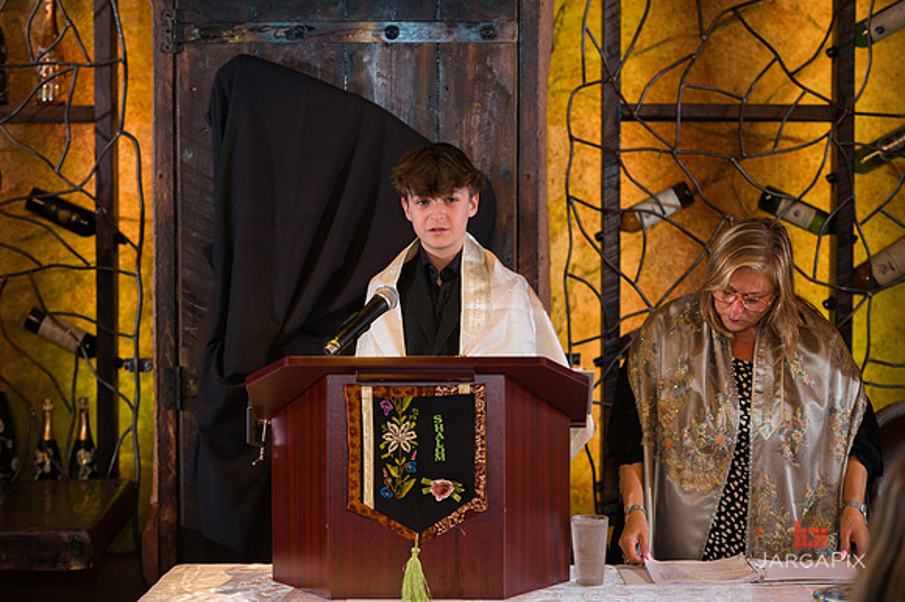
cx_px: 438
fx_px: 2603
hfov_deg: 19.7
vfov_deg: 13.2
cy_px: 292
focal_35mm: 104
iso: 1000
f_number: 4
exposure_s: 1/200
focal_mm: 100
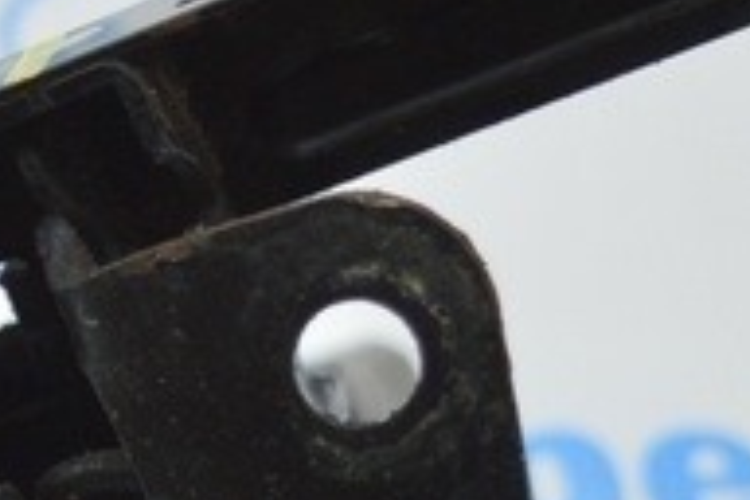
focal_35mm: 200
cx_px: -414
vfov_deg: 6.8
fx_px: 4159
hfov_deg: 10.0
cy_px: 635
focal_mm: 25
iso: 400
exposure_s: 1/60
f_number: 4
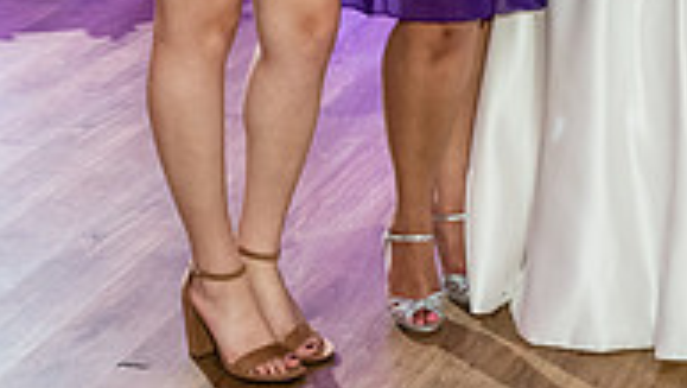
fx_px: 2170
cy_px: -66
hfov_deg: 17.9
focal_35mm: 119
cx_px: 513
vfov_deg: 10.1
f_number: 4.5
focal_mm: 28
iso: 3200
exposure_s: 1/125
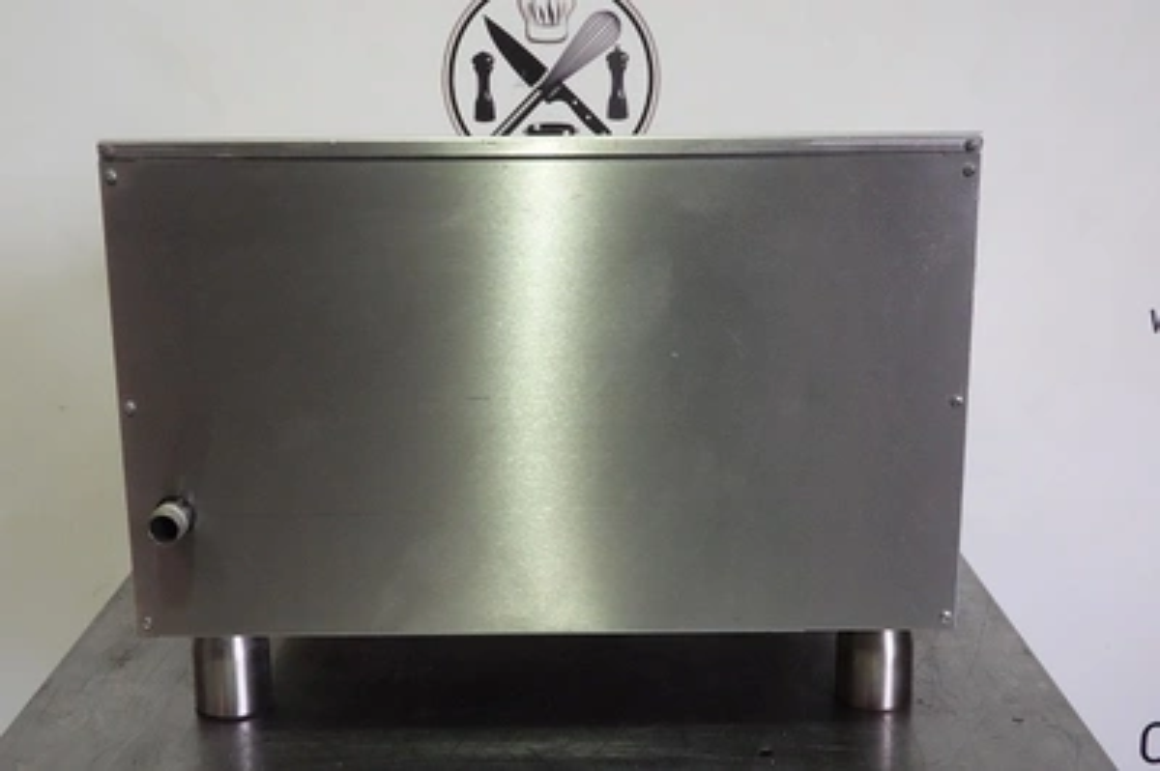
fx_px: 1513
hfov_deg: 41.9
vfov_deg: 28.6
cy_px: 386
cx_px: 580
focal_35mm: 47
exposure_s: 1/50
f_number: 11
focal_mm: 17.53
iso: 3200
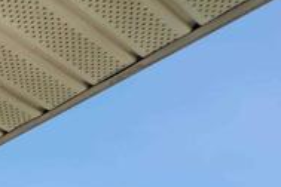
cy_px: 498
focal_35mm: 76
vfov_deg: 12.4
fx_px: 593
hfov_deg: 17.2
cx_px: -314
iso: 400
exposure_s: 1/320
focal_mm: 14
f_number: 7.1
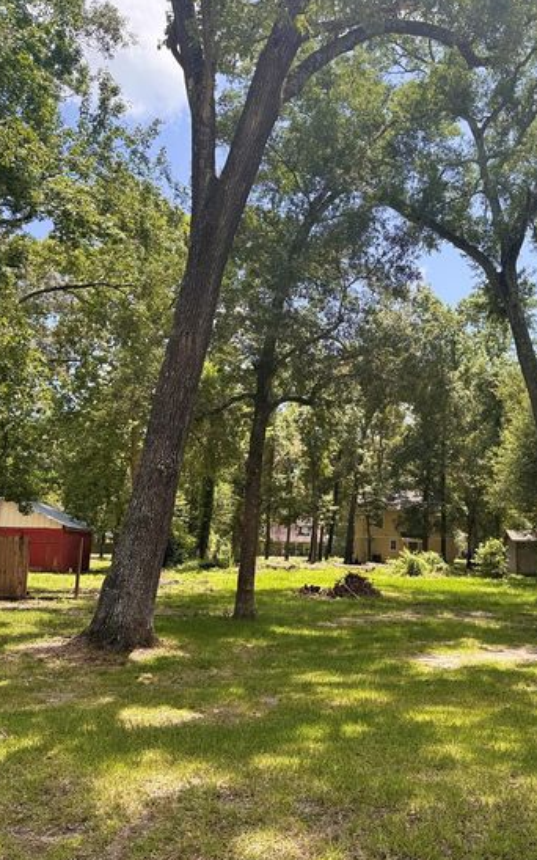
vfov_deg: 61.2
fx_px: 726
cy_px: 458
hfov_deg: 39.9
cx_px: 375
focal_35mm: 31
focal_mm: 6.76
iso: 80
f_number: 1.78
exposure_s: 1/1076
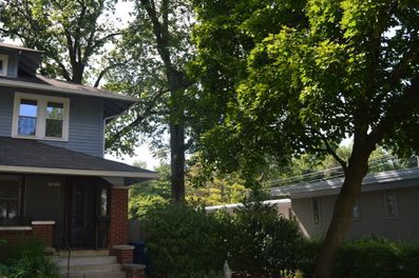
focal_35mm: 34
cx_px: 188
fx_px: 395
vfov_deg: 38.8
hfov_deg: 55.7
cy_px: 138
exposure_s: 1/200
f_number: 5.6
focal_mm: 18
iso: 100
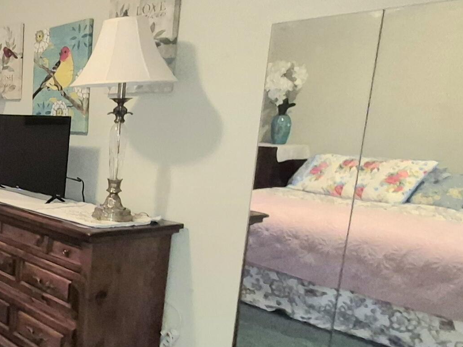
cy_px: 181
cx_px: -126
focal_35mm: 38
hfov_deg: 35.3
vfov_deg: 37.7
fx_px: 508
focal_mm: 1.74
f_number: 2.2
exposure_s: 1/10
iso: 250
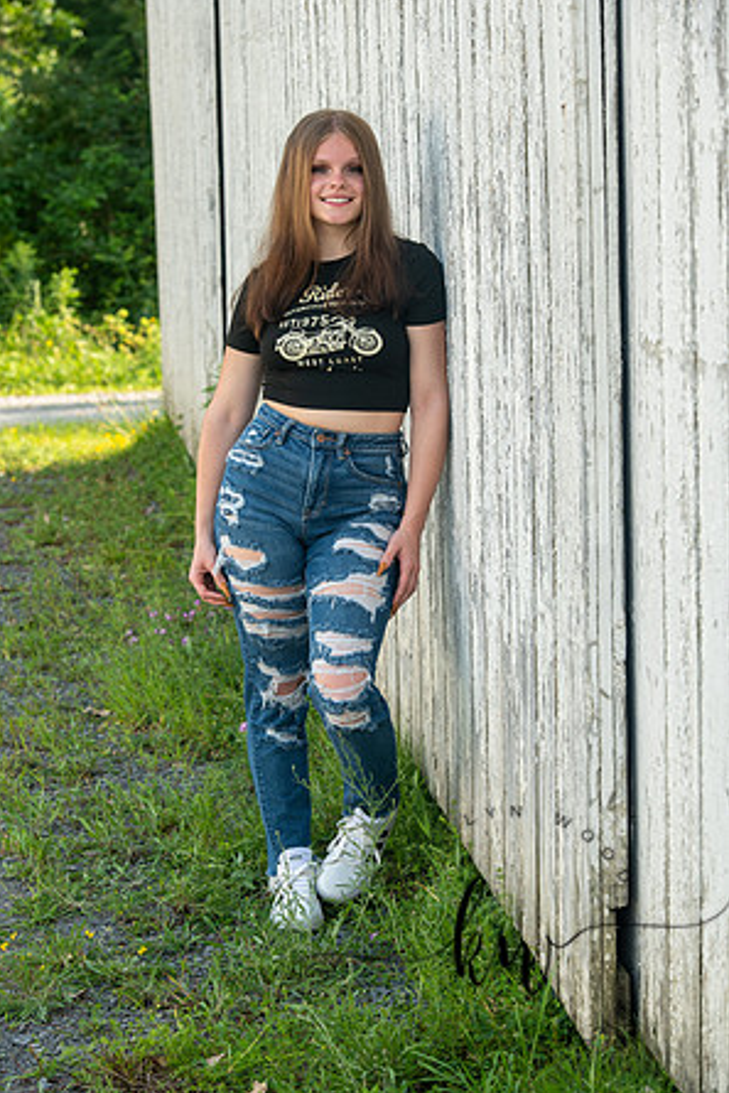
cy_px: 543
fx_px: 3369
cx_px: 364
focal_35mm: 111
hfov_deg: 12.4
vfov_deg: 18.4
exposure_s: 1/250
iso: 400
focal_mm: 110
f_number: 7.1
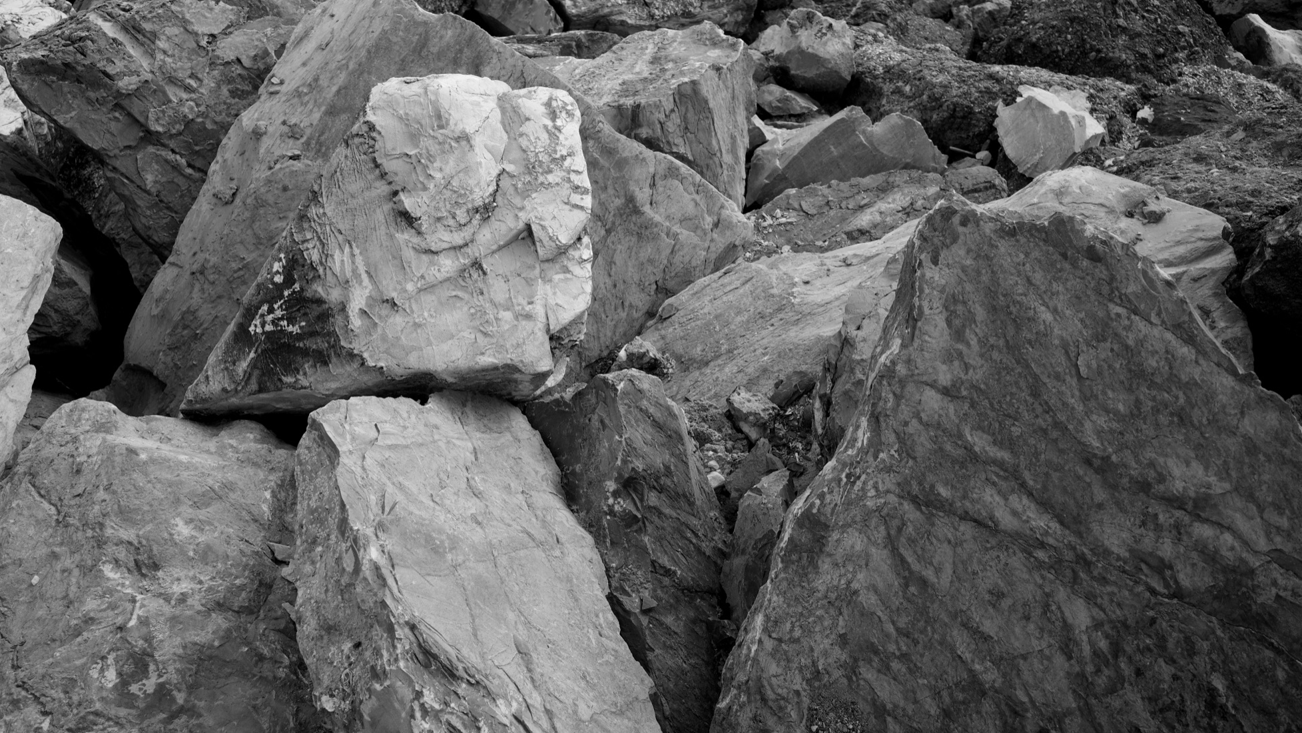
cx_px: 646
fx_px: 1036
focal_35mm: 30
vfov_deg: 38.9
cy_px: 330
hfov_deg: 64.3
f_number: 5.6
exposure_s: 1/500
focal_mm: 18.3
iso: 200
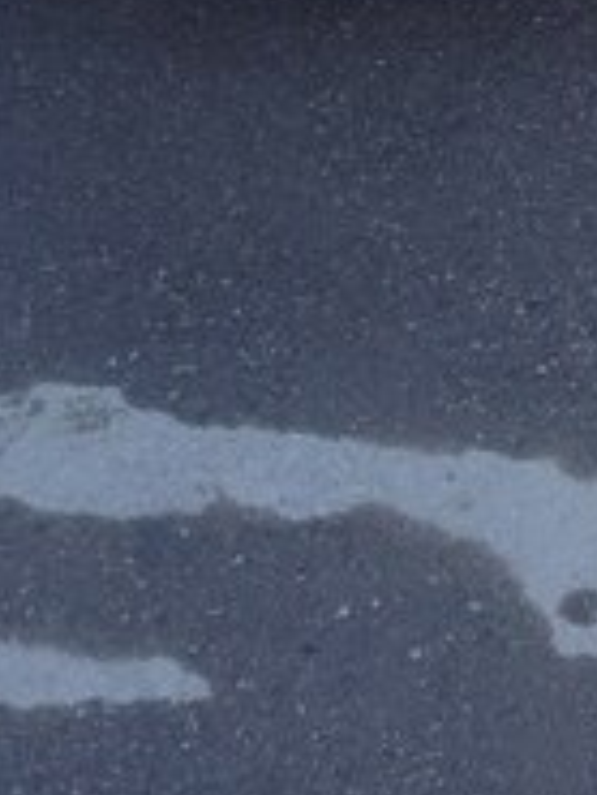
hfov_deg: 15.6
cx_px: 485
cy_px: -236
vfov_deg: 19.3
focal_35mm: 94
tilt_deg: -25.8
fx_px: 2159
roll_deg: +0.3
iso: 50
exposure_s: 1/165
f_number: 2.4
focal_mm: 4.28
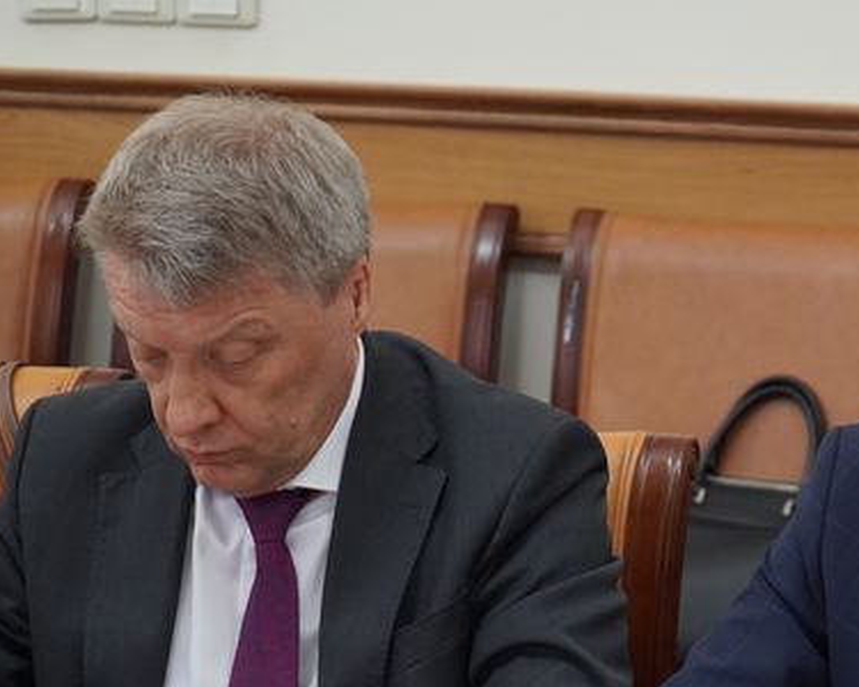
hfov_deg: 15.2
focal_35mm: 126
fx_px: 3203
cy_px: 567
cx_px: 710
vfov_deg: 12.2
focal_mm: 42
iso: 2000
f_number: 4
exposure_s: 1/160
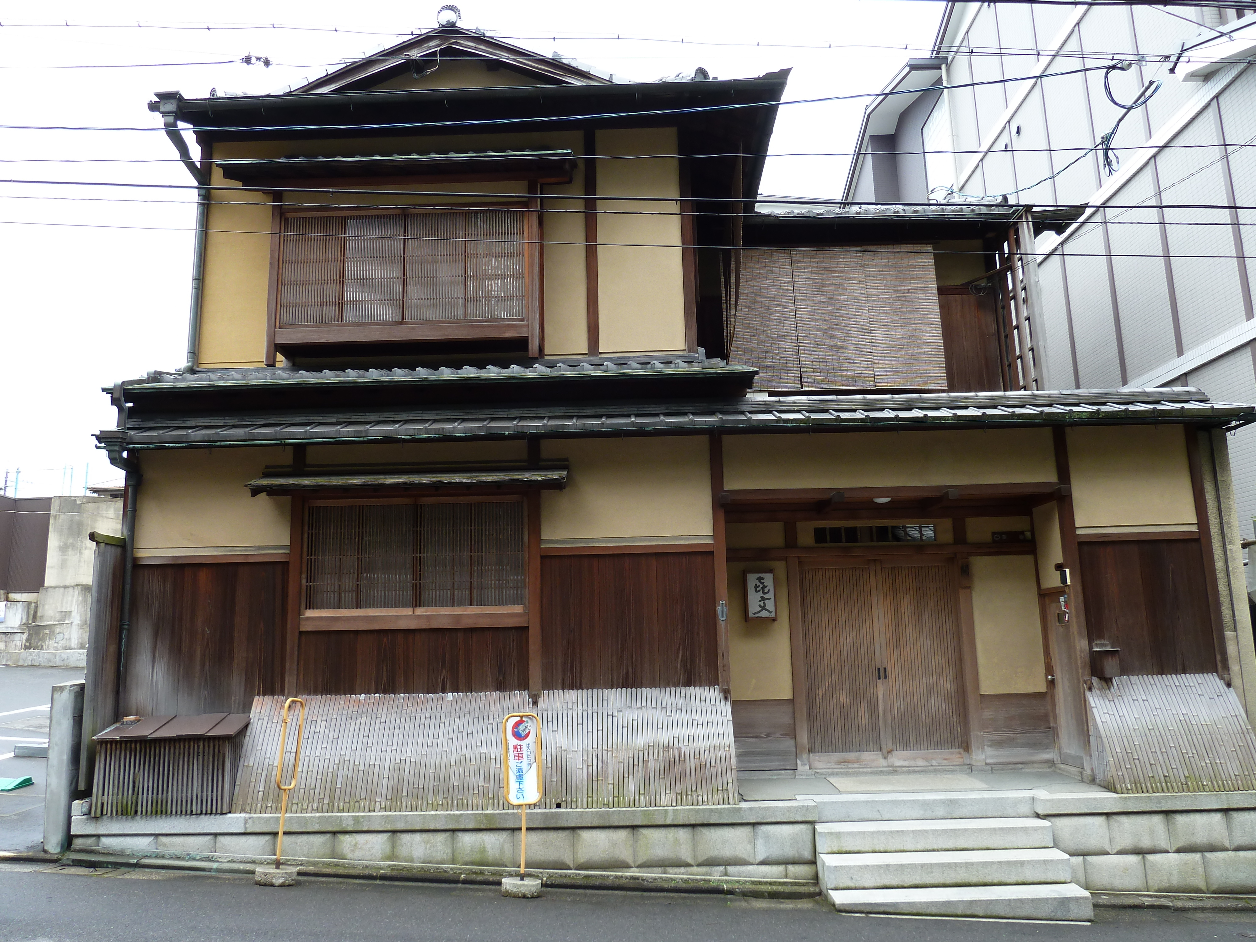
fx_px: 907
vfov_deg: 54.9
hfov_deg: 69.4
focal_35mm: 25
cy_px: 471
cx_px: 628
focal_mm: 4.1
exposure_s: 1/100
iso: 80
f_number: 3.5
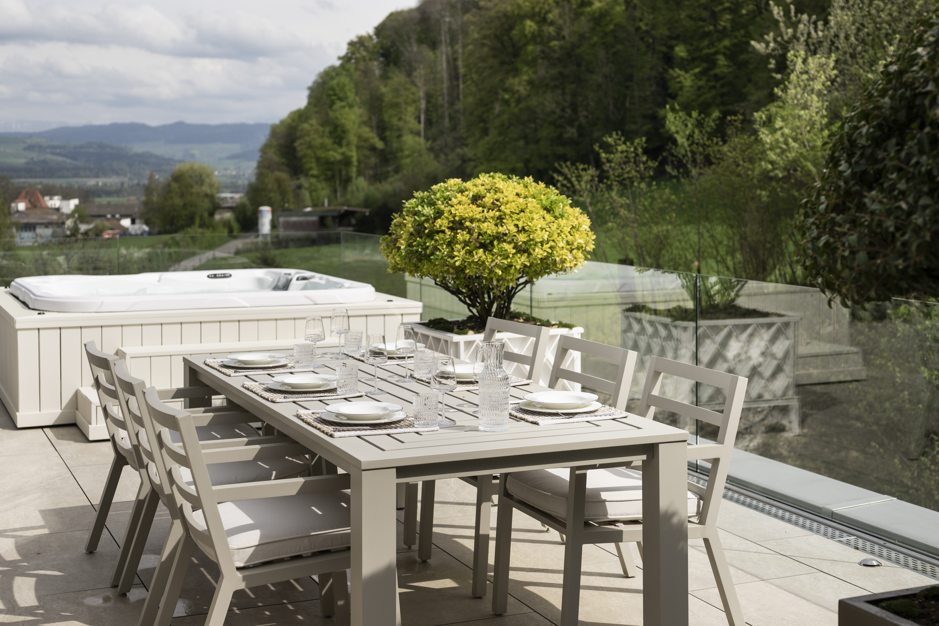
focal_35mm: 50
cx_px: 470
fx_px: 1304
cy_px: 313
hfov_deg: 39.6
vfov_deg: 27.0
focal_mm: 50
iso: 80
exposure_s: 1/1600
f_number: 4.5
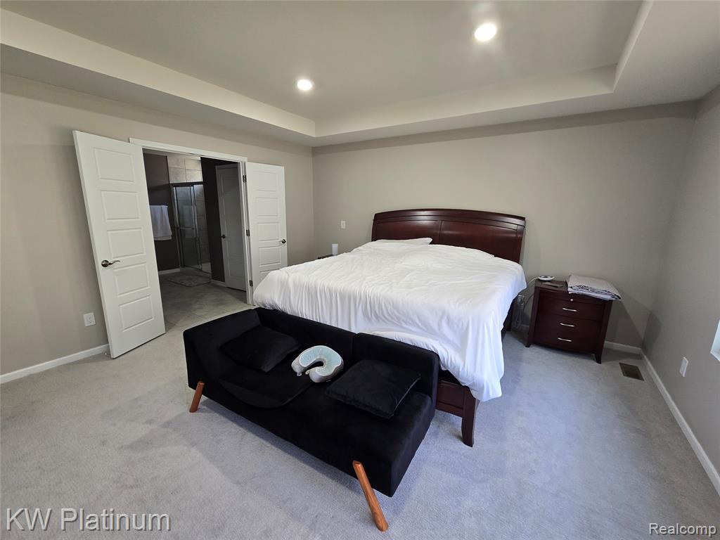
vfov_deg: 89.9
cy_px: 270
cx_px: 360
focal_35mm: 13
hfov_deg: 106.2
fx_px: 270
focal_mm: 2.2
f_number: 2.2
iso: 160
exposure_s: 1/60
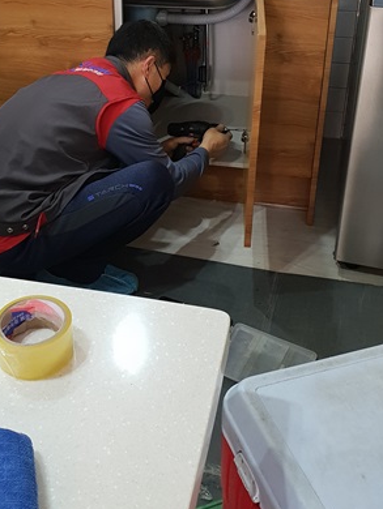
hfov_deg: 30.1
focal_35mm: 48
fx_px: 707
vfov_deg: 39.3
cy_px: 181
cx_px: 124
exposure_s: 1/60
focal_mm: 4.3
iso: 320
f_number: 2.4
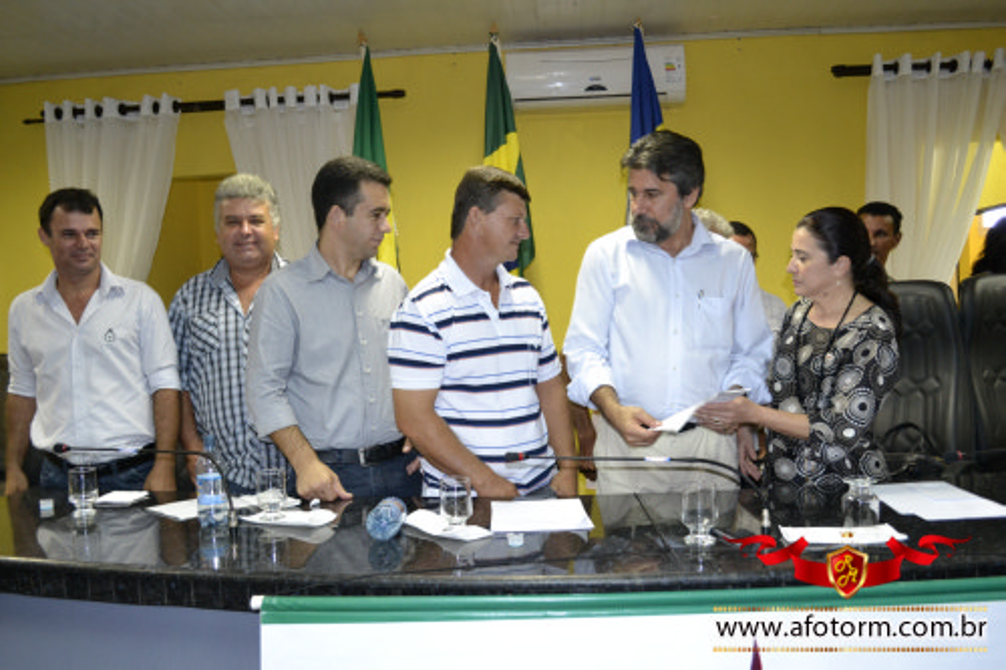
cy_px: 335
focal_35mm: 30
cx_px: 503
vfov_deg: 43.6
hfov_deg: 61.9
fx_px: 838
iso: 1800
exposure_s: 1/60
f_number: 3.8
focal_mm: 20
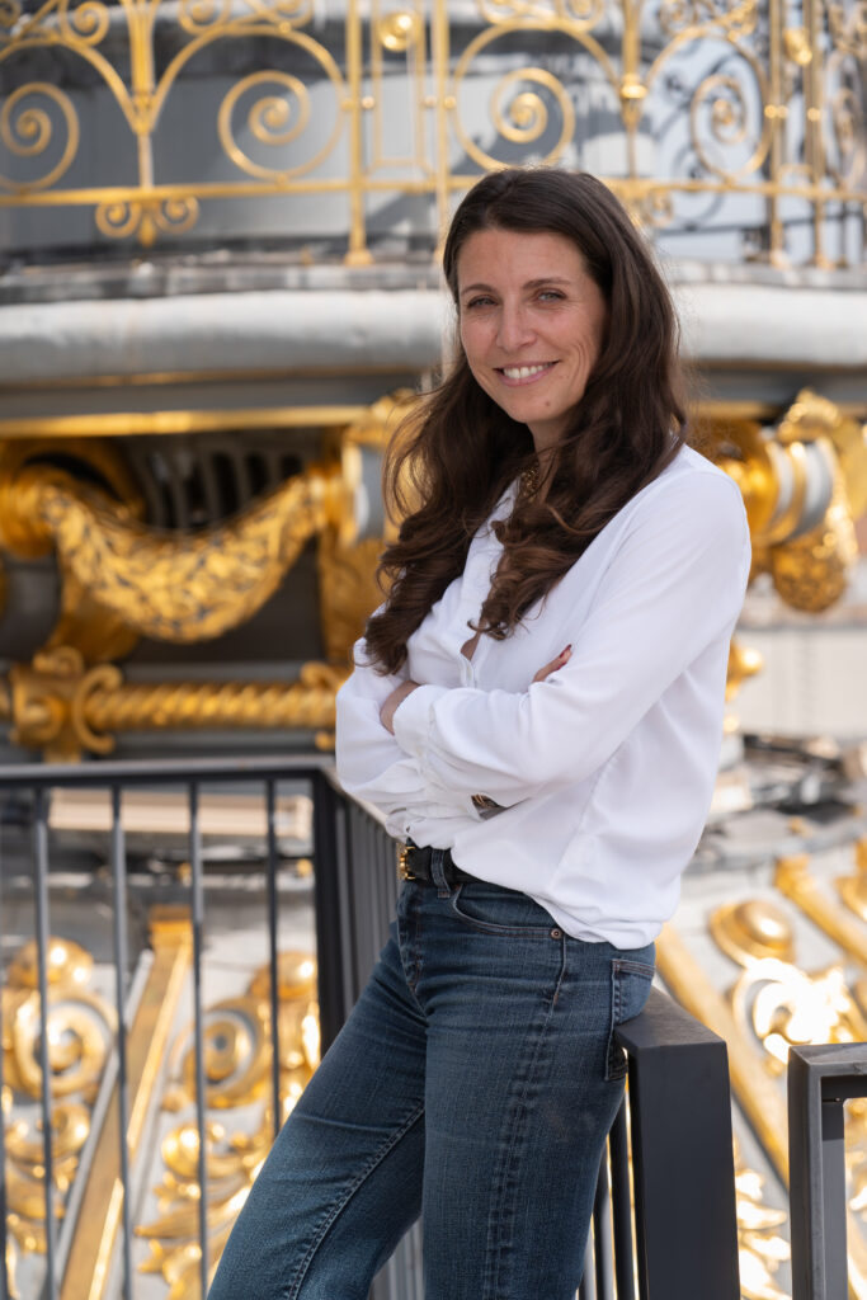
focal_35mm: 100
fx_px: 3611
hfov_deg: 13.7
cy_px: 650
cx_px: 434
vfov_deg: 20.4
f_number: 5.6
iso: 100
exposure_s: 1/200
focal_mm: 100
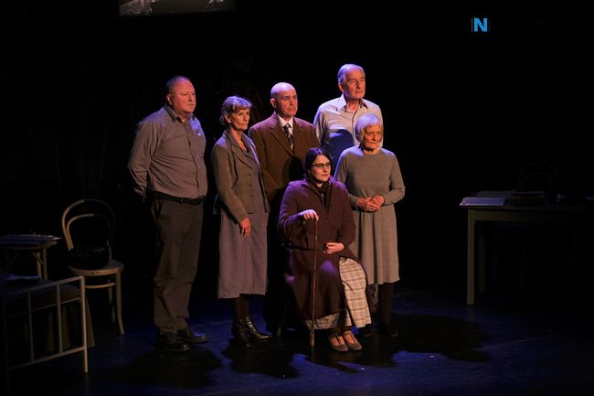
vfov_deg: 13.3
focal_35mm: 103
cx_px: 297
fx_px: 1699
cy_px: 198
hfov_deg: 19.8
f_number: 2.8
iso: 1000
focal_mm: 68.7
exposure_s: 1/250
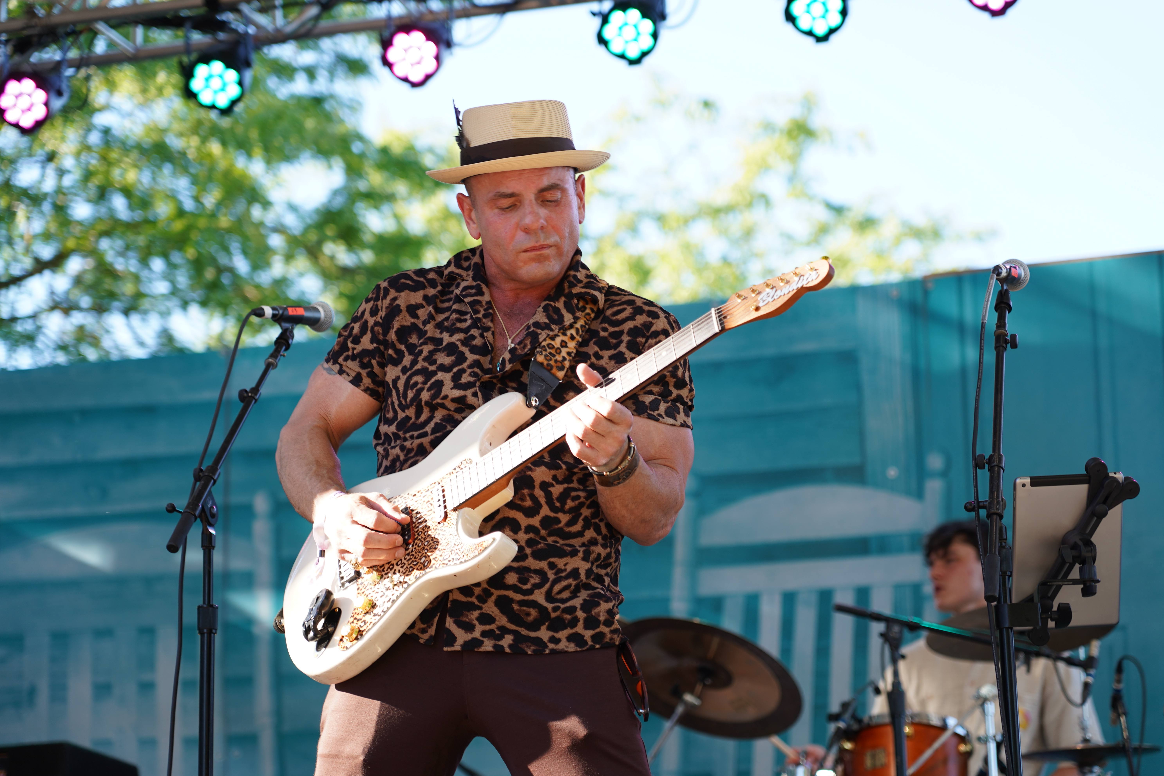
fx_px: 3427
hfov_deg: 19.3
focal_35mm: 106
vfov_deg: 12.9
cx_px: 587
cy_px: 392
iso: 160
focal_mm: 105
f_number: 4
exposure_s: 1/160
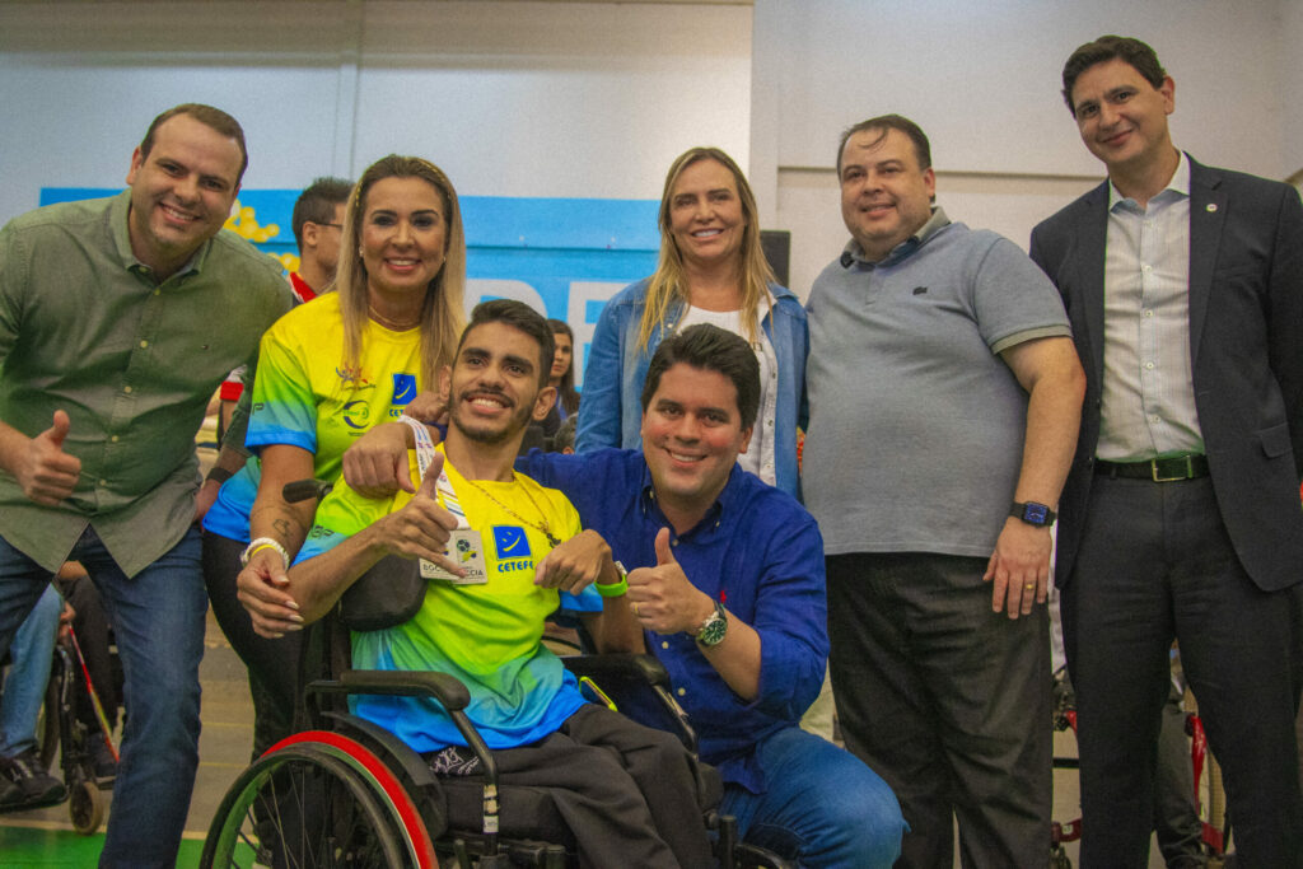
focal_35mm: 36
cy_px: 434
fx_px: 1303
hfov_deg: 53.1
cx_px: 652
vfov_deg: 36.9
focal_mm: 24
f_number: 4
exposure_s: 1/160
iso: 2500
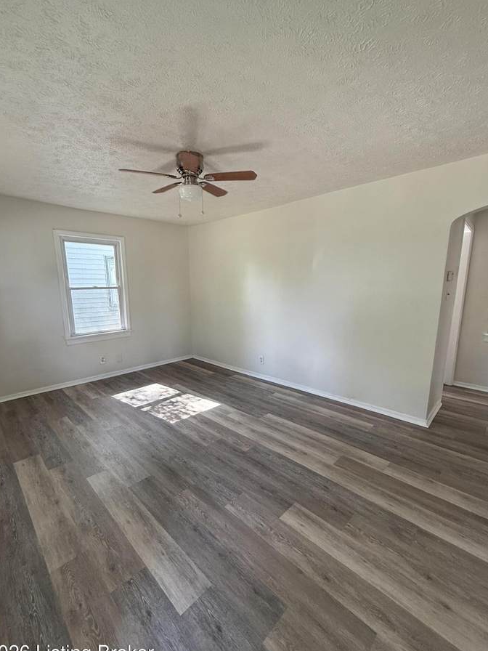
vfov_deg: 98.1
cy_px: 336
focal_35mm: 15
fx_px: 282
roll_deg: -0.1
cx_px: 232
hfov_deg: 81.7
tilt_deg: -9.2
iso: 100
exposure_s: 1/99
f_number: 2.2
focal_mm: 2.22
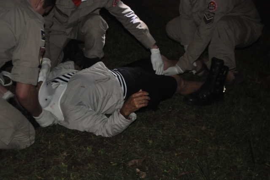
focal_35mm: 69
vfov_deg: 19.7
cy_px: 90
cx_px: 135
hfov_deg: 29.3
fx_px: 517
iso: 1600
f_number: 5.3
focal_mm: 46
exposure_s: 1/60
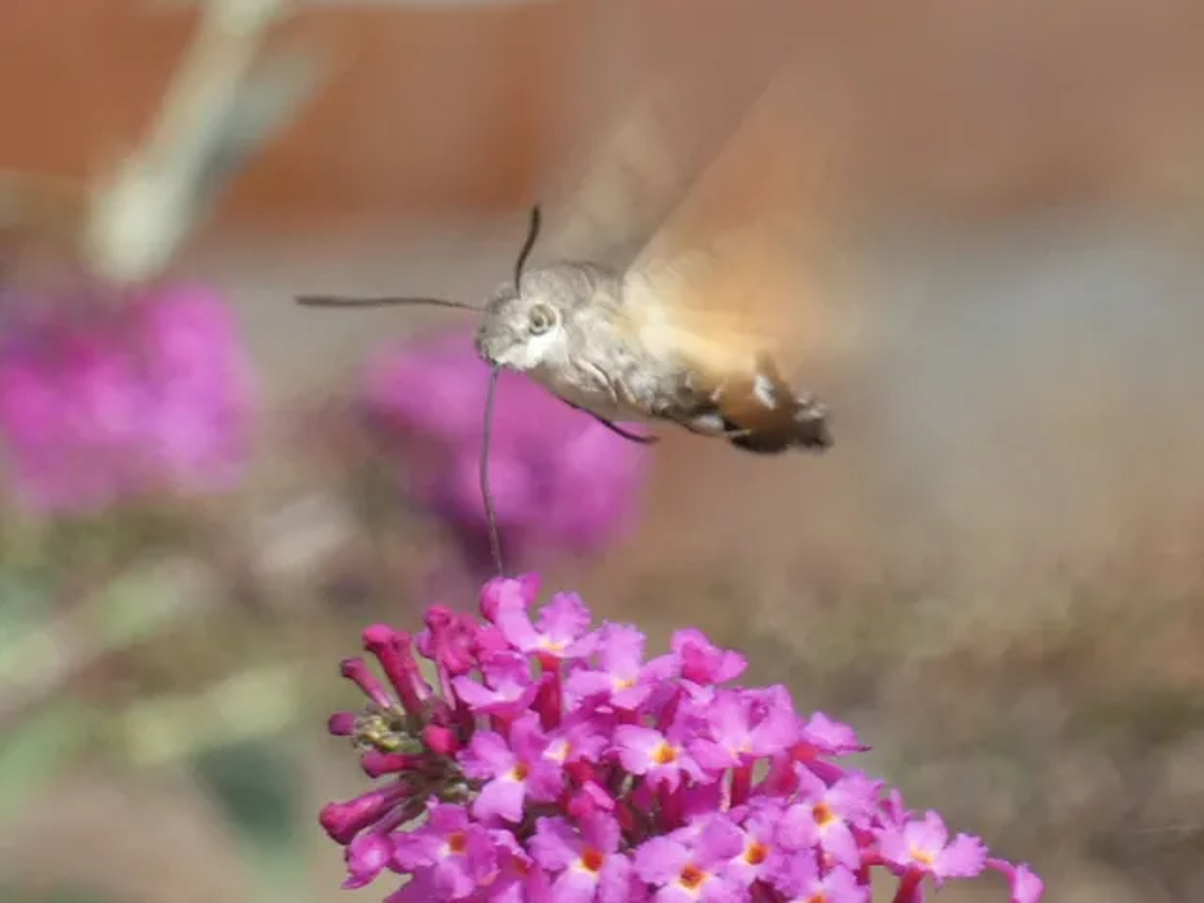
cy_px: 452
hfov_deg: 5.7
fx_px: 12174
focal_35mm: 350
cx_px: 602
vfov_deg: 4.2
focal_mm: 62.7
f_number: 5.6
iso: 100
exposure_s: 1/80
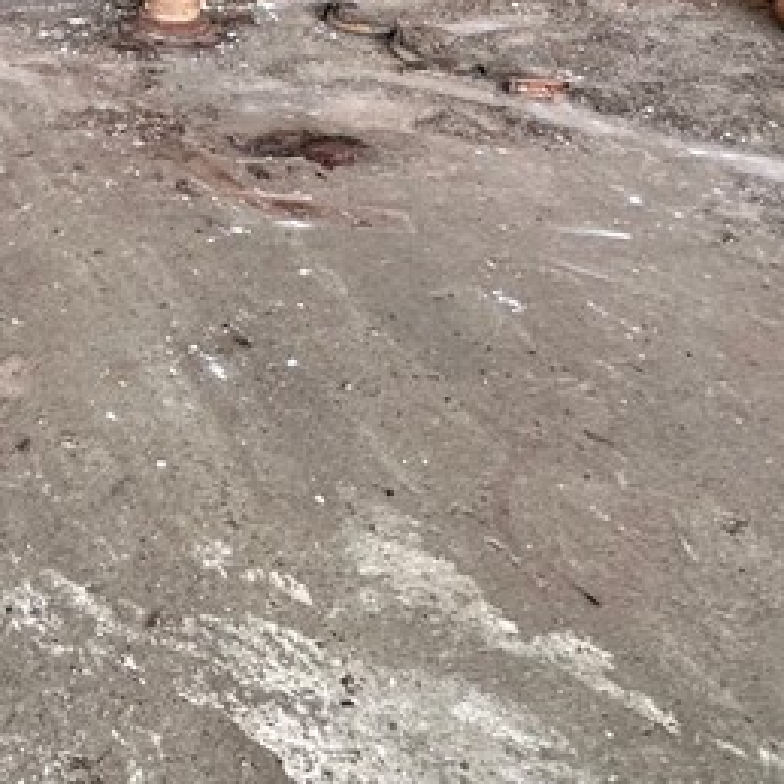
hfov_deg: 29.8
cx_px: -151
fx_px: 1256
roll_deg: -0.3
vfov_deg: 27.3
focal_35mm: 49
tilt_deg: -5.9
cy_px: -306
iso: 125
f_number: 2.2
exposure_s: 1/99
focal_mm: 2.22
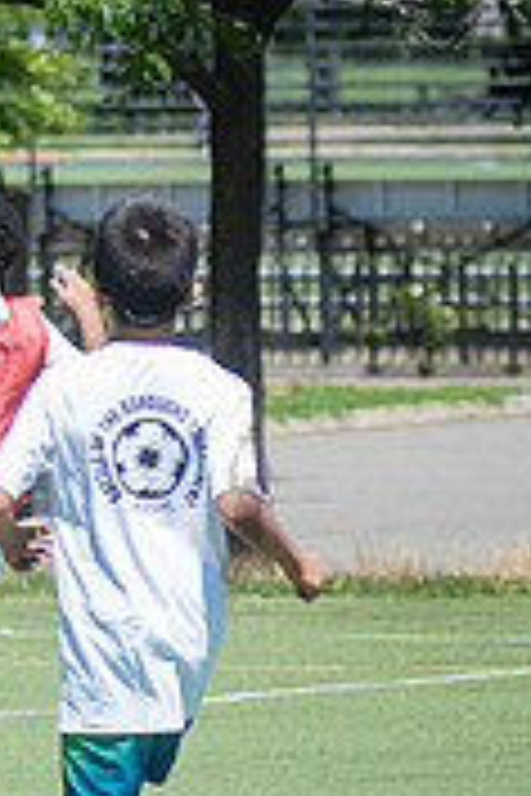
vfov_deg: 3.4
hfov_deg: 2.3
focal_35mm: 598
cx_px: -951
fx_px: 13230
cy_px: 464
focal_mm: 112
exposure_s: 1/1600
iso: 200
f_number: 4
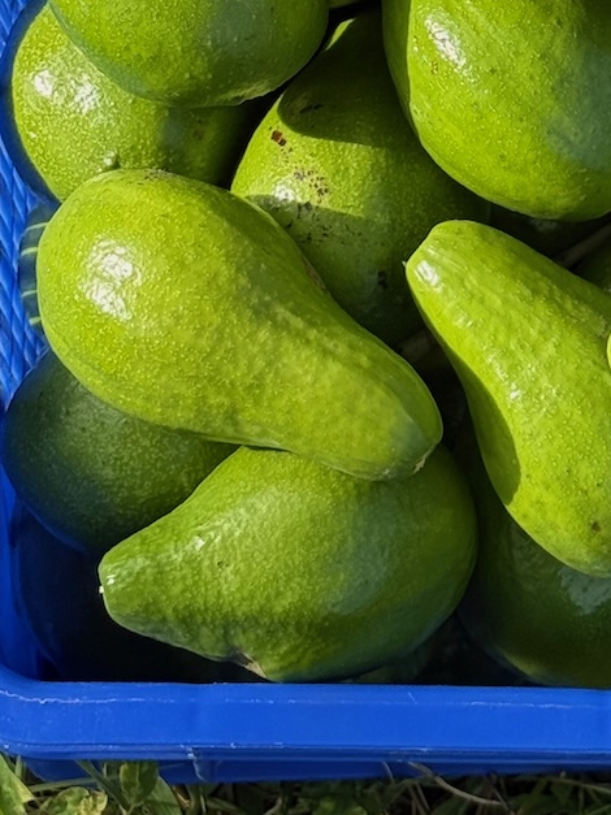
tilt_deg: -72.2
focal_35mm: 147
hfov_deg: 10.0
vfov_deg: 13.1
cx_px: 551
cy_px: -169
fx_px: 3461
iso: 64
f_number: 1.78
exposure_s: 1/1330
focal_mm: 6.76
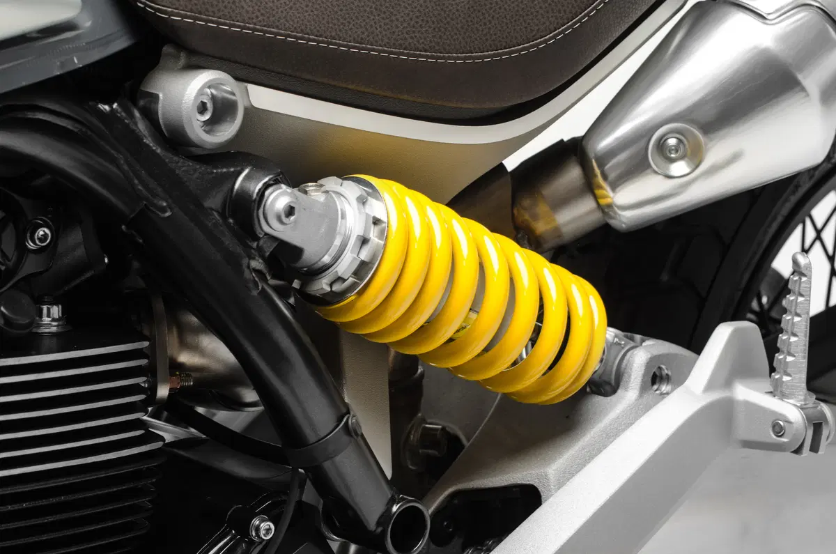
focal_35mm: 75
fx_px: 1738
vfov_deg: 18.1
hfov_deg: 27.0
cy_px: 277
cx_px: 418
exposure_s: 1/80
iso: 100
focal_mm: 50
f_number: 7.1
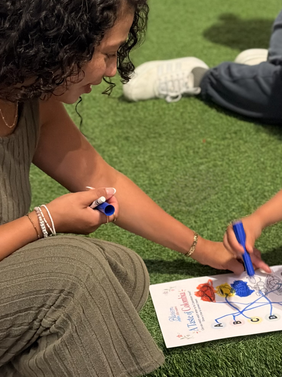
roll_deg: +2.8
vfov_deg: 20.0
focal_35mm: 98
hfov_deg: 15.0
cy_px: 179
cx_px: 239
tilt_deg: -24.6
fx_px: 1065
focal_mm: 6.76
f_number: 1.78
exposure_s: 1/30
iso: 500
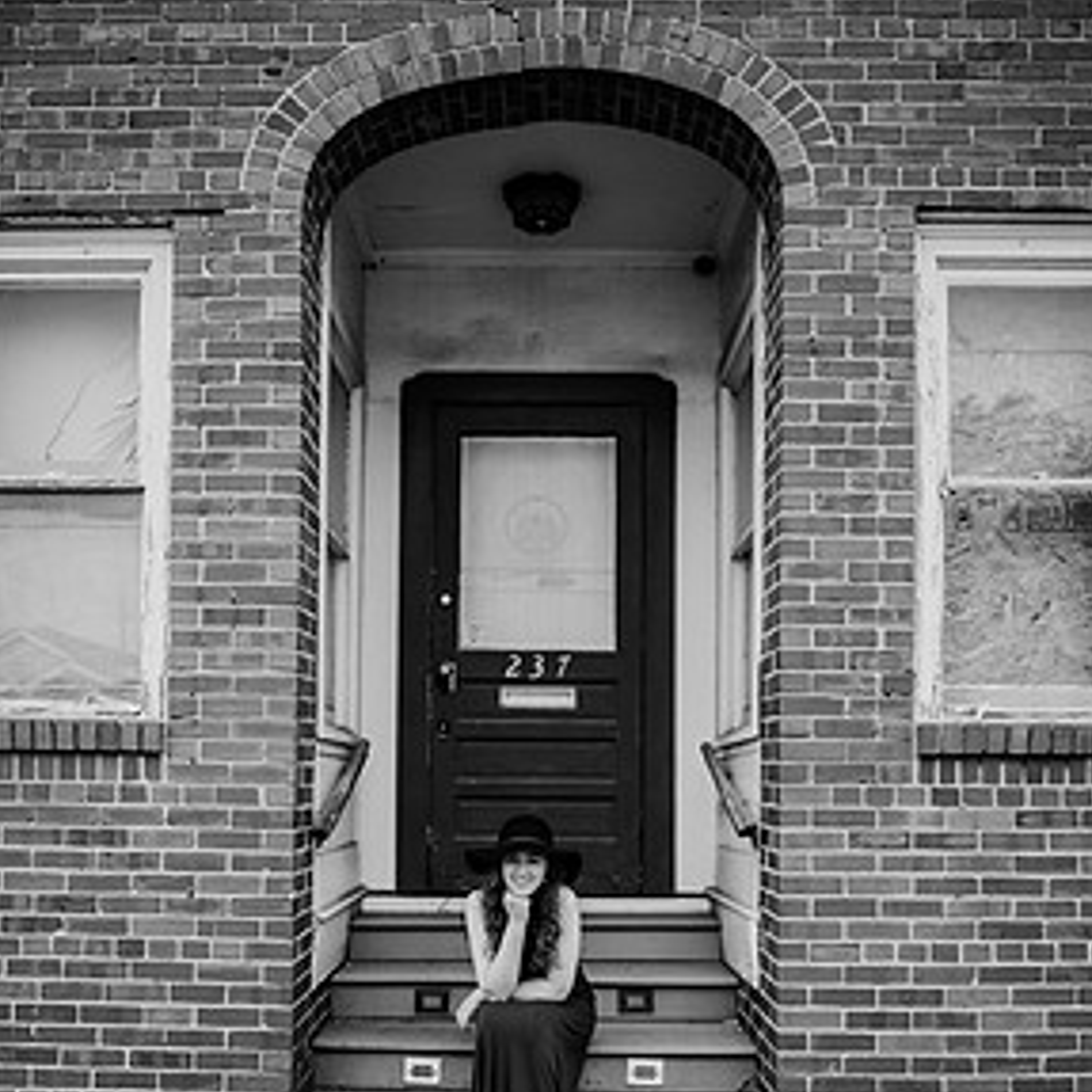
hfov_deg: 51.1
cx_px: 529
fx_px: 1142
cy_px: 753
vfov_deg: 49.9
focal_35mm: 32
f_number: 2.2
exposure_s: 1/400
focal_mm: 24
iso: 250
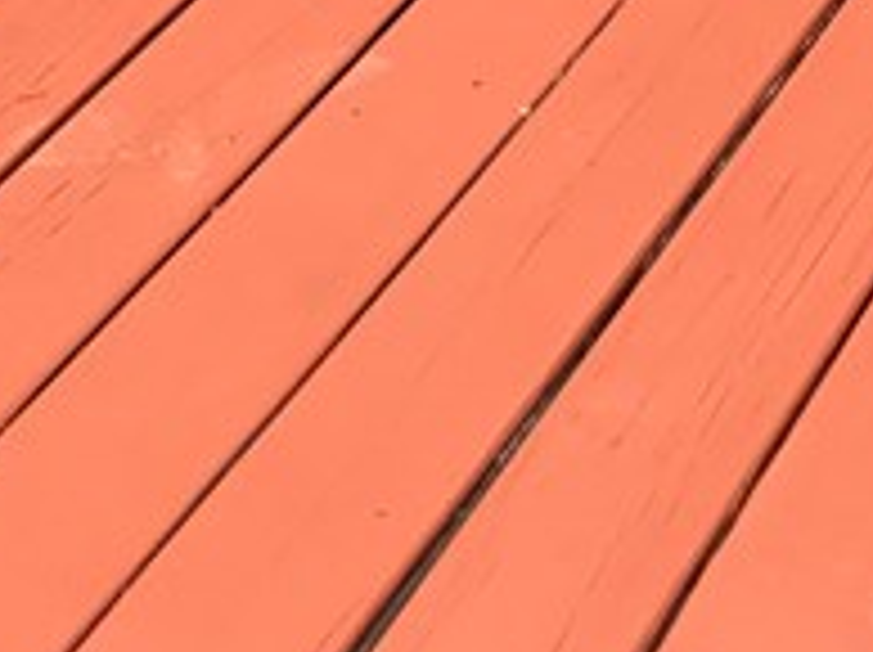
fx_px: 3728
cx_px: 580
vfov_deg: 9.0
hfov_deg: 13.3
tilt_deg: -14.3
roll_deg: +0.7
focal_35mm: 148
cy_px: -949
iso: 20
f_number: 1.8
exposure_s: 1/987
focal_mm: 3.99
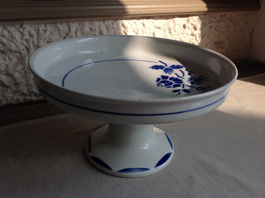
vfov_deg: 40.6
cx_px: 132
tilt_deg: -25.6
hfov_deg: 52.7
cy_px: 99
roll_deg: -1.3
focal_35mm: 35
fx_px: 268
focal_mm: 4.28
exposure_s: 1/219
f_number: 2.4
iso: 50
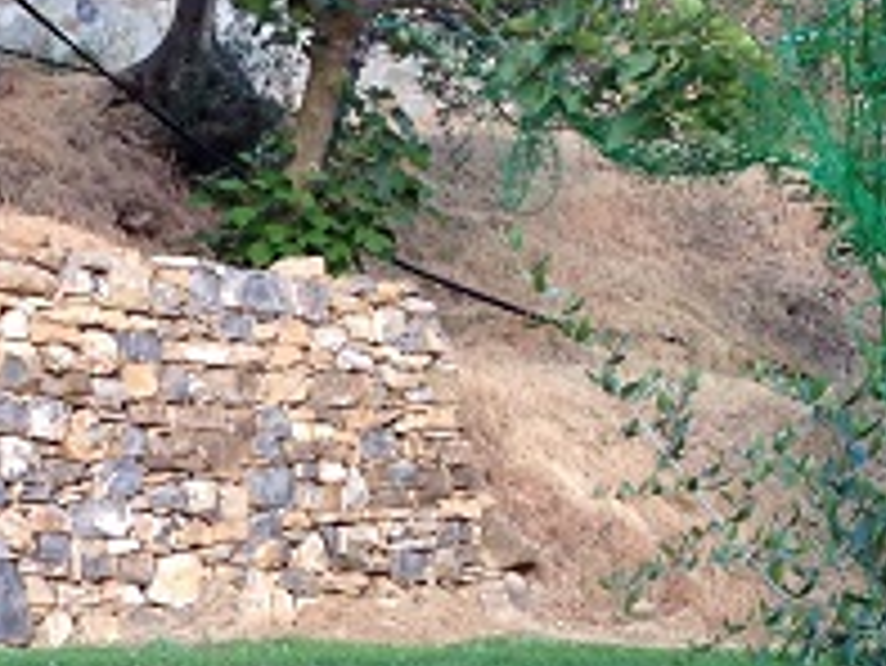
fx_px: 3432
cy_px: 882
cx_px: -270
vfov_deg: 10.8
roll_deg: -0.1
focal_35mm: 134
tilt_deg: -4.3
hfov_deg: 14.1
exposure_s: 1/60
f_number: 2.4
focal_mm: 4.12
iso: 50
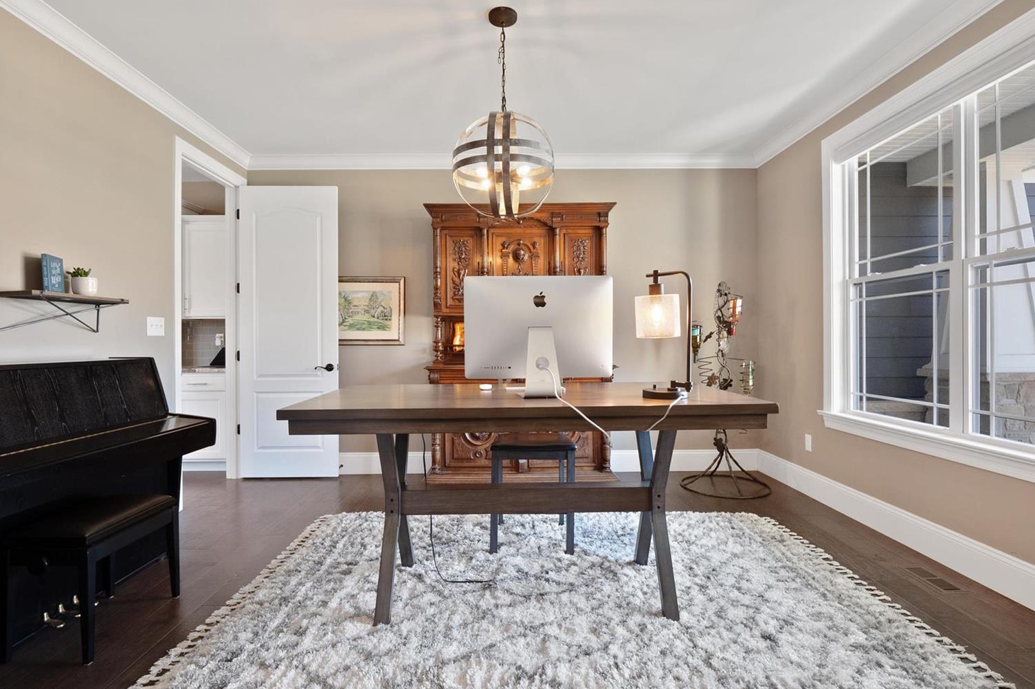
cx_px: 512
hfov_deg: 93.3
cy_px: 357
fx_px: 489
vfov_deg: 70.4
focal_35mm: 17
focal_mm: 8
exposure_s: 1/6
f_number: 6.3
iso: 400
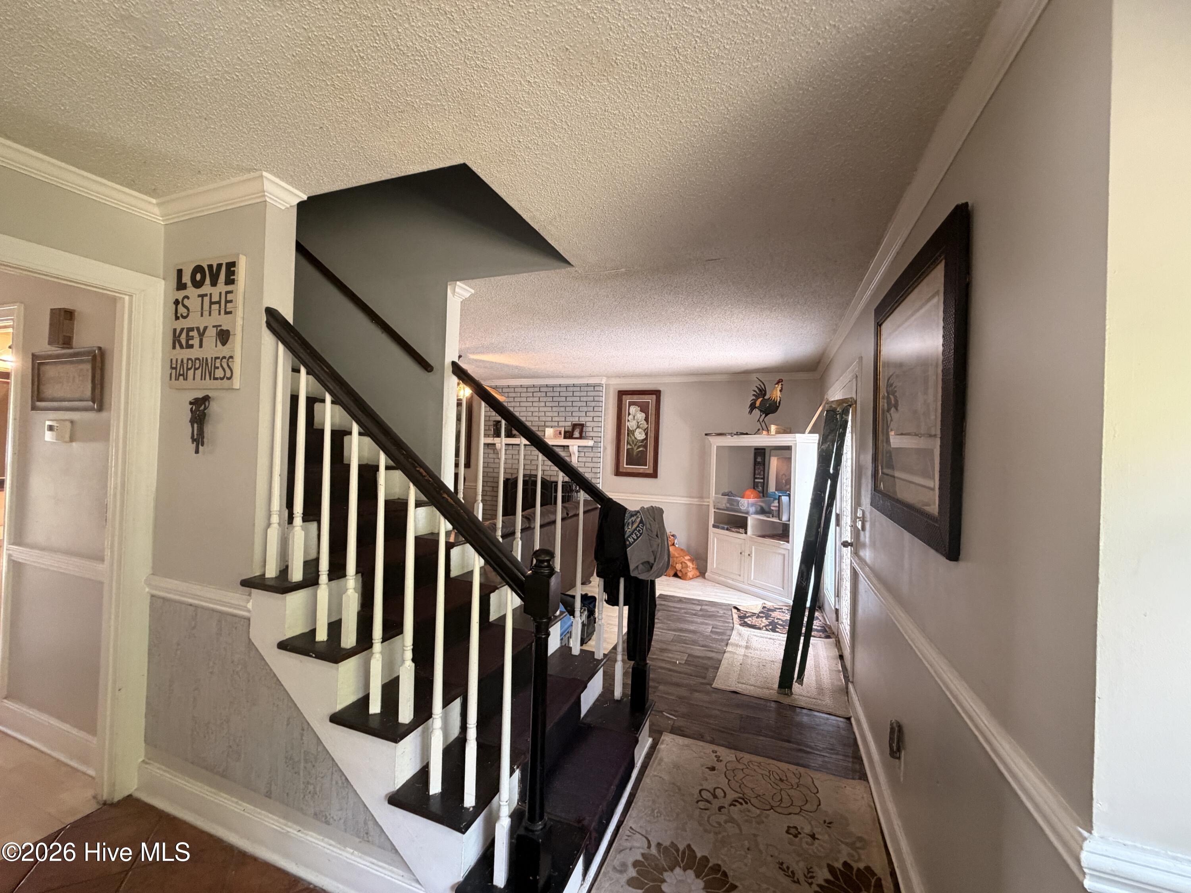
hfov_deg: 102.1
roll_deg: -0.6
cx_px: 596
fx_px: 482
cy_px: 446
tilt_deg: -0.3
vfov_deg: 85.7
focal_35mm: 14
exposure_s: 1/60
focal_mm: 2.22
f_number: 2.2
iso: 320
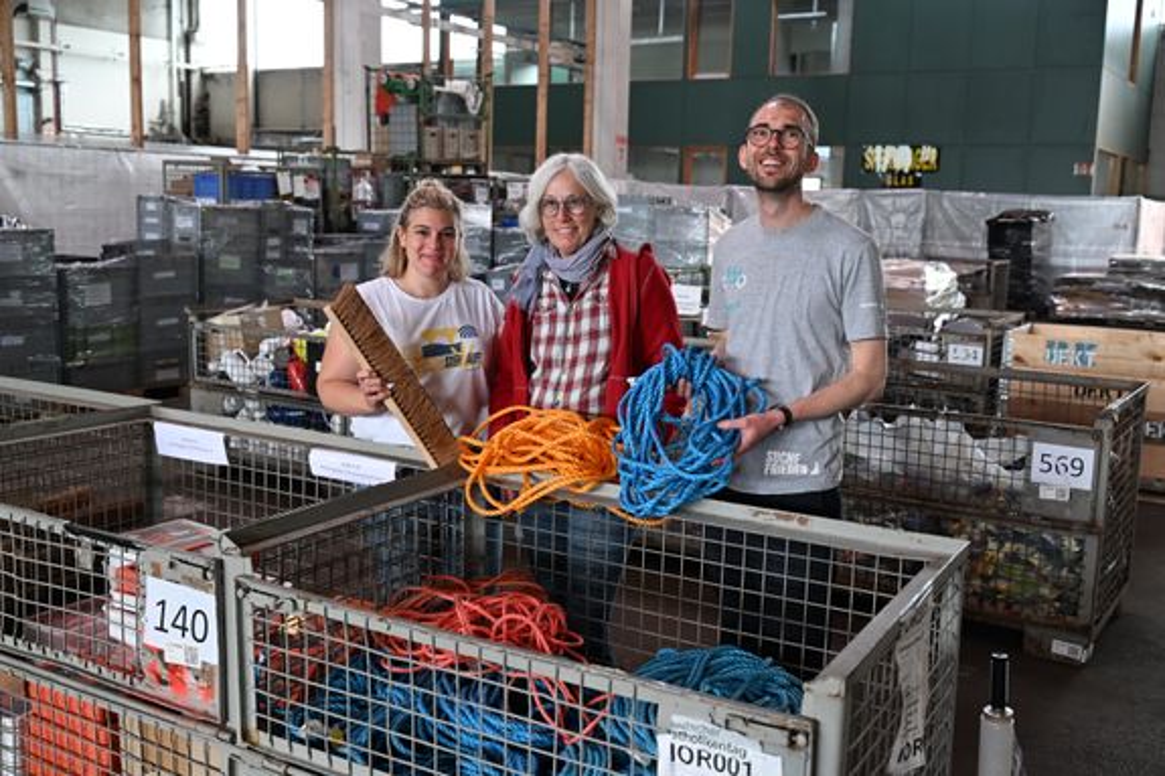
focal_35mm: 35
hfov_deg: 54.4
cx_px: 582
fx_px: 1132
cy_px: 388
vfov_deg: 37.8
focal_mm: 35
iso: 1250
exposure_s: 1/60
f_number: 4
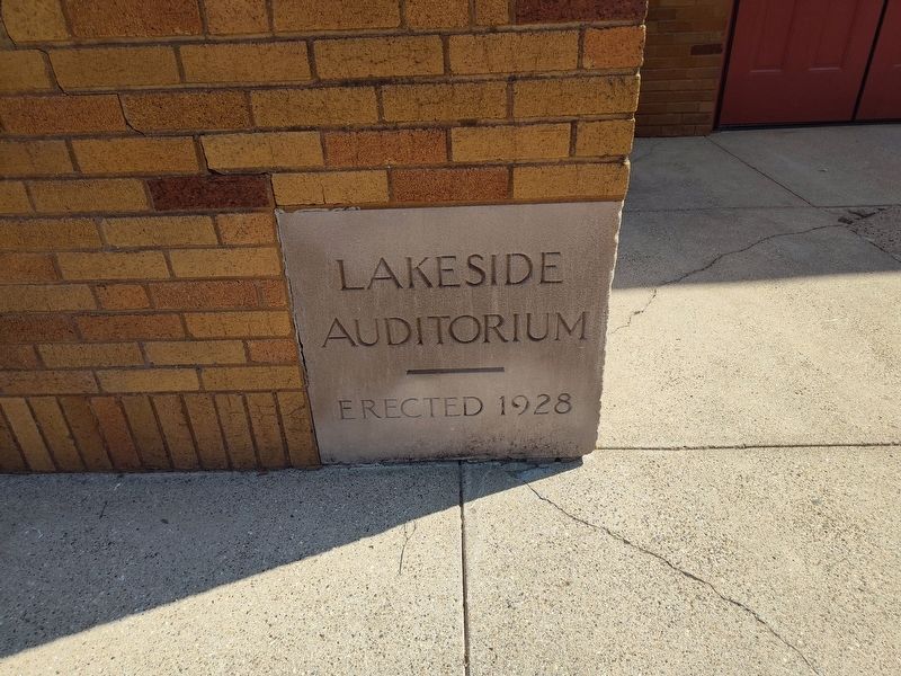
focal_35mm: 23
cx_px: 450
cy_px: 338
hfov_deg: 73.9
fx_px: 599
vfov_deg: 58.9
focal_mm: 5.56
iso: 100
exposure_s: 1/1208
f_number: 1.8
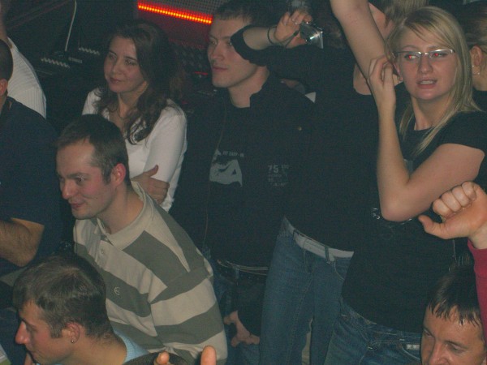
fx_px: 1604
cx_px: 244
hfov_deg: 17.3
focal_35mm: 114
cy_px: 182
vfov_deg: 13.0
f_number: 5.1
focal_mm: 23.7
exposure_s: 1/60
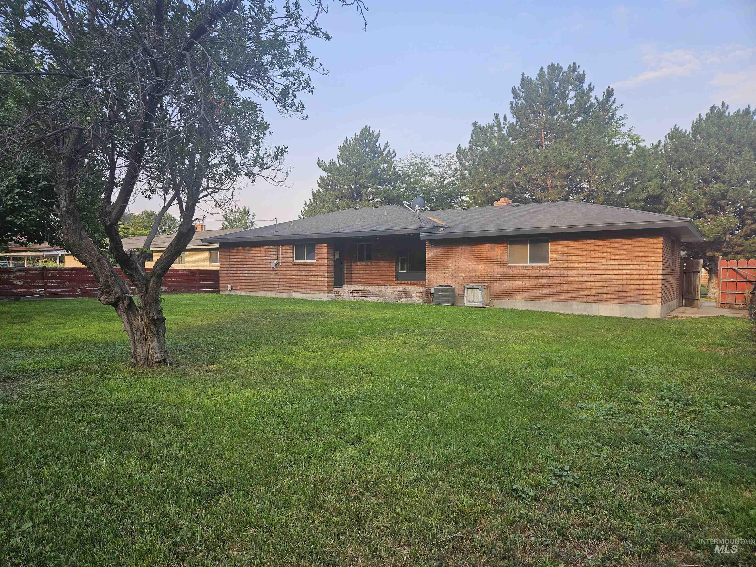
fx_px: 502
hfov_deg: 73.9
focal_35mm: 23
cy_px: 284
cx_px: 378
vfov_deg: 58.9
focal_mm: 5.4
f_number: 1.8
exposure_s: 1/569
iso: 25
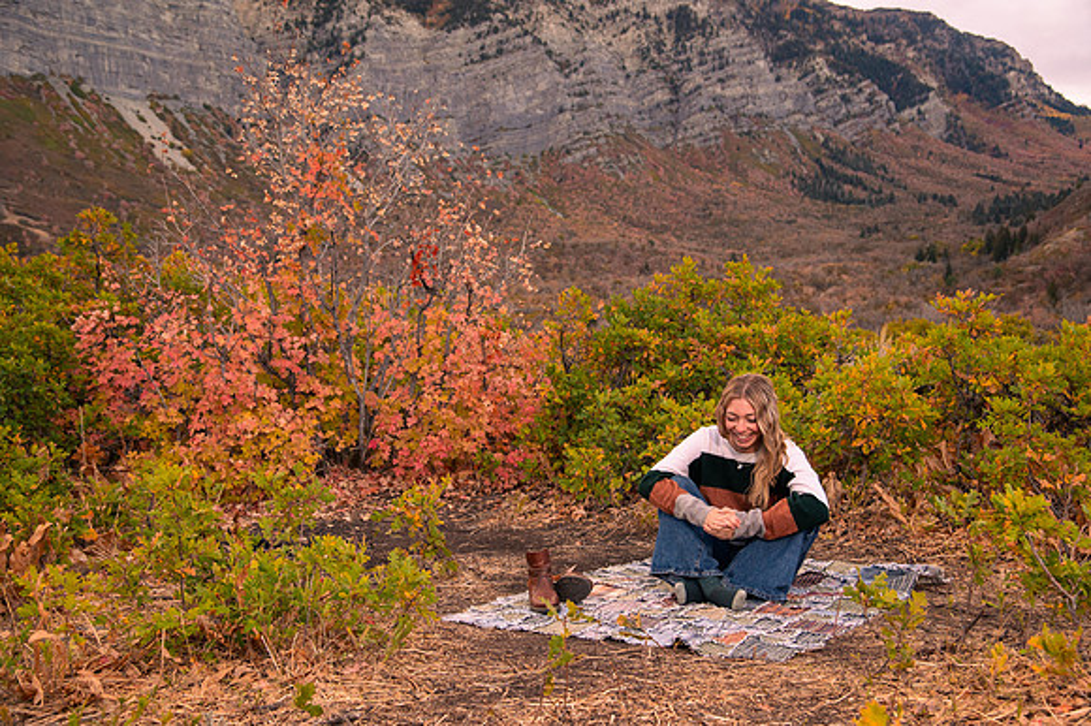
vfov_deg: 29.2
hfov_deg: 42.8
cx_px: 546
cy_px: 363
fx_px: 1393
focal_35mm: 46
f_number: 5.6
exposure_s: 1/400
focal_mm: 46
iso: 1250
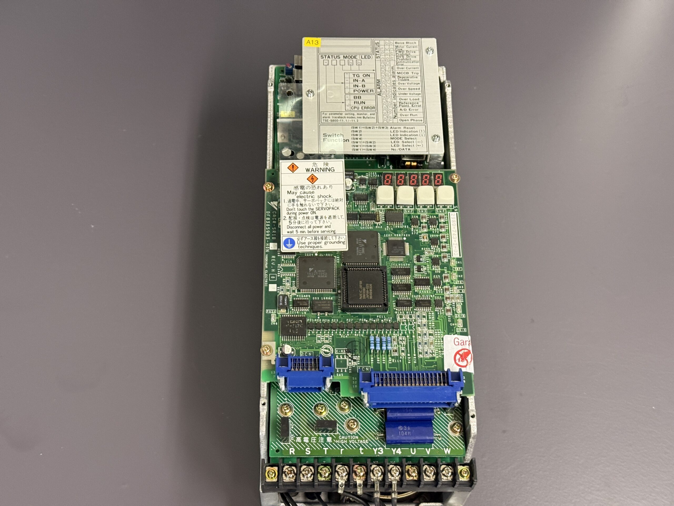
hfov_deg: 39.7
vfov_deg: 30.3
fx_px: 935
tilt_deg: -64.3
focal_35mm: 48
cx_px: 337
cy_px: 253
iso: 200
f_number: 1.78
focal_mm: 6.76
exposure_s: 1/33
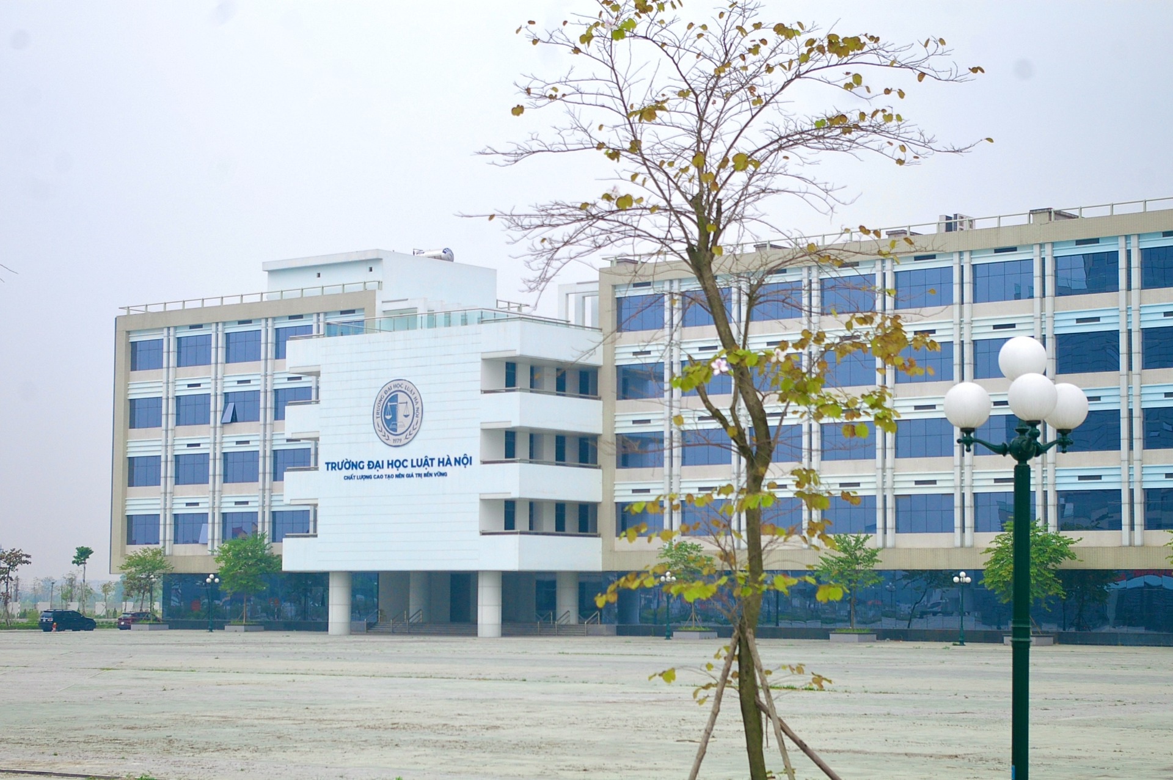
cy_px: 390
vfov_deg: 18.2
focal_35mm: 75
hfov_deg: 27.0
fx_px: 2442
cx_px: 586
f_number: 8
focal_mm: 50
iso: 200
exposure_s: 1/500
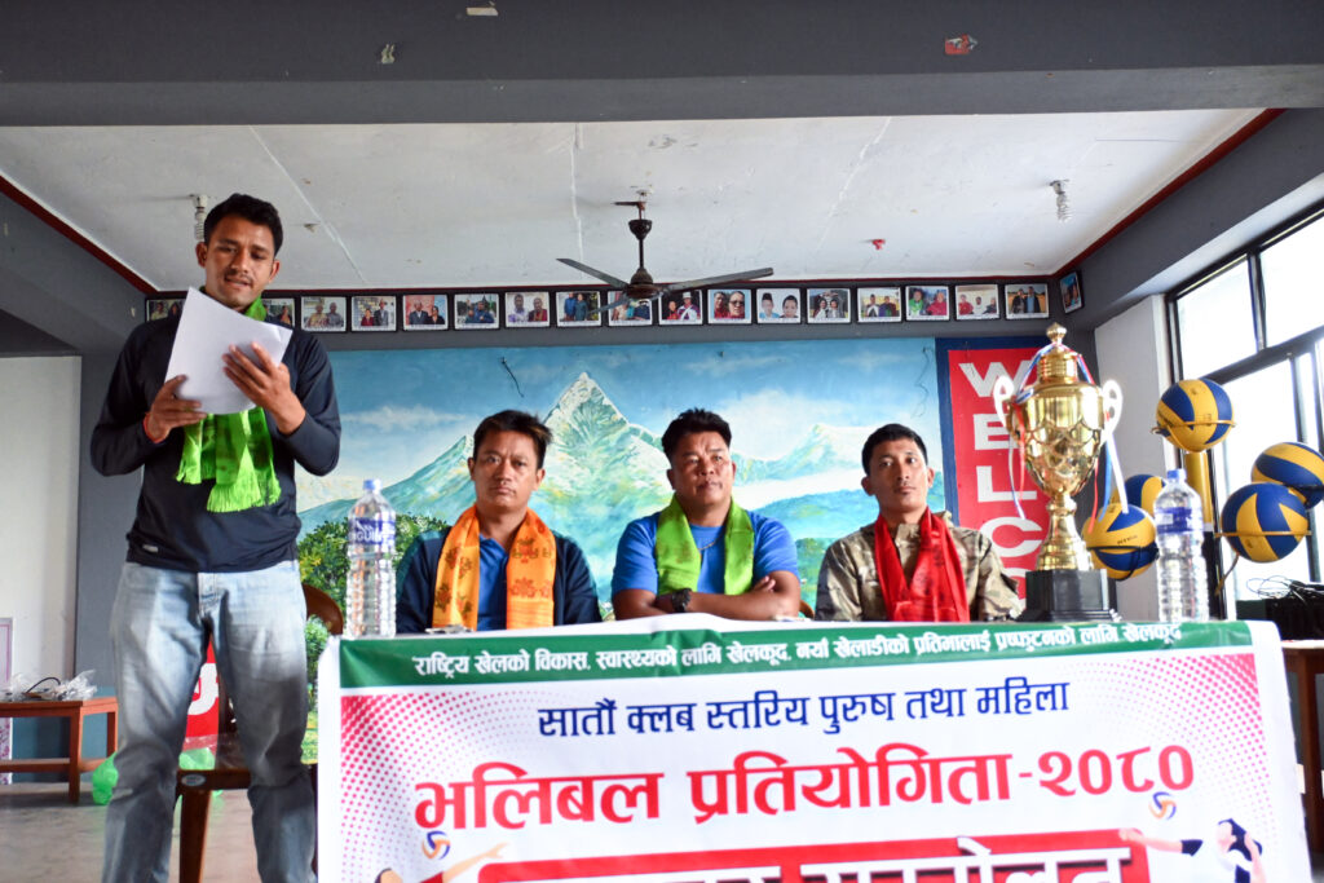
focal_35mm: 34
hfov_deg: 55.1
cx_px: 662
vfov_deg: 38.4
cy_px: 442
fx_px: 1269
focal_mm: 23
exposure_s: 1/125
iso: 3200
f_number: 4.2
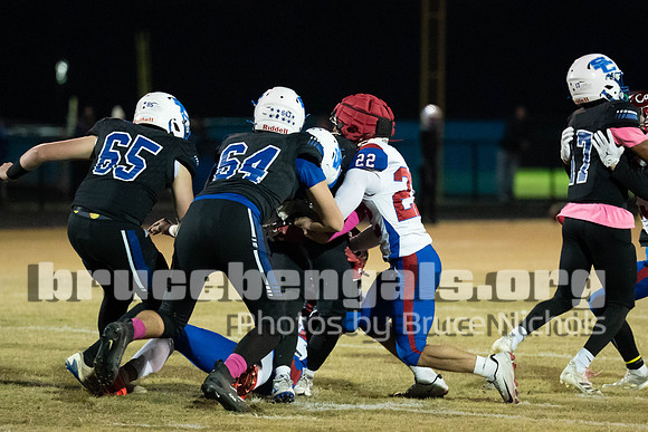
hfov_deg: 6.5
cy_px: 234
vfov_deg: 4.4
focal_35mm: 315
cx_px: 372
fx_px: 5673
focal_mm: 200
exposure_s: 1/1000
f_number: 2.8
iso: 12800
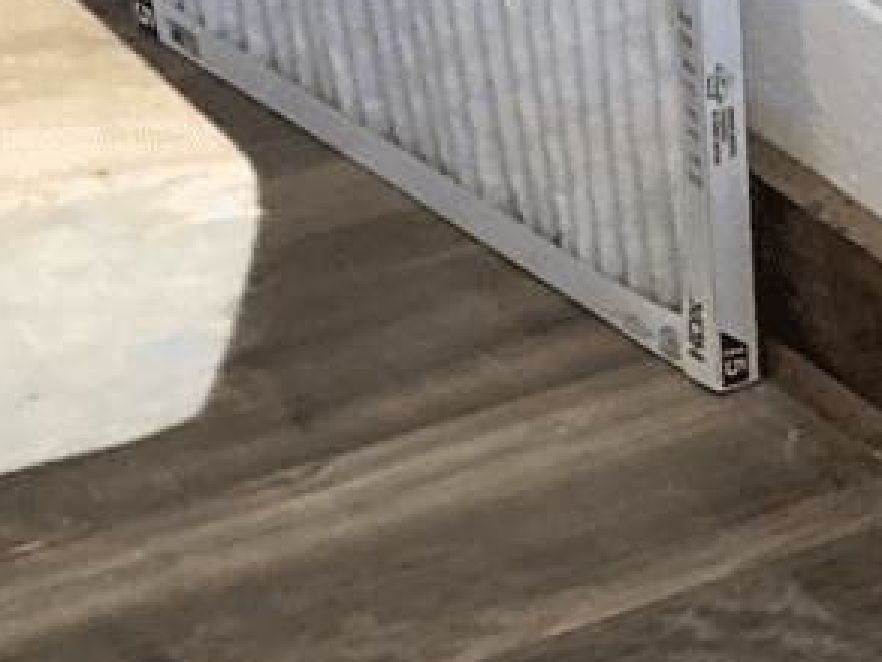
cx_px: 2794
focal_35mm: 184
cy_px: 611
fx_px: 4688
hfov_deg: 8.6
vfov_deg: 8.0
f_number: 1.8
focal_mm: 3.99
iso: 125
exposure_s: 1/60
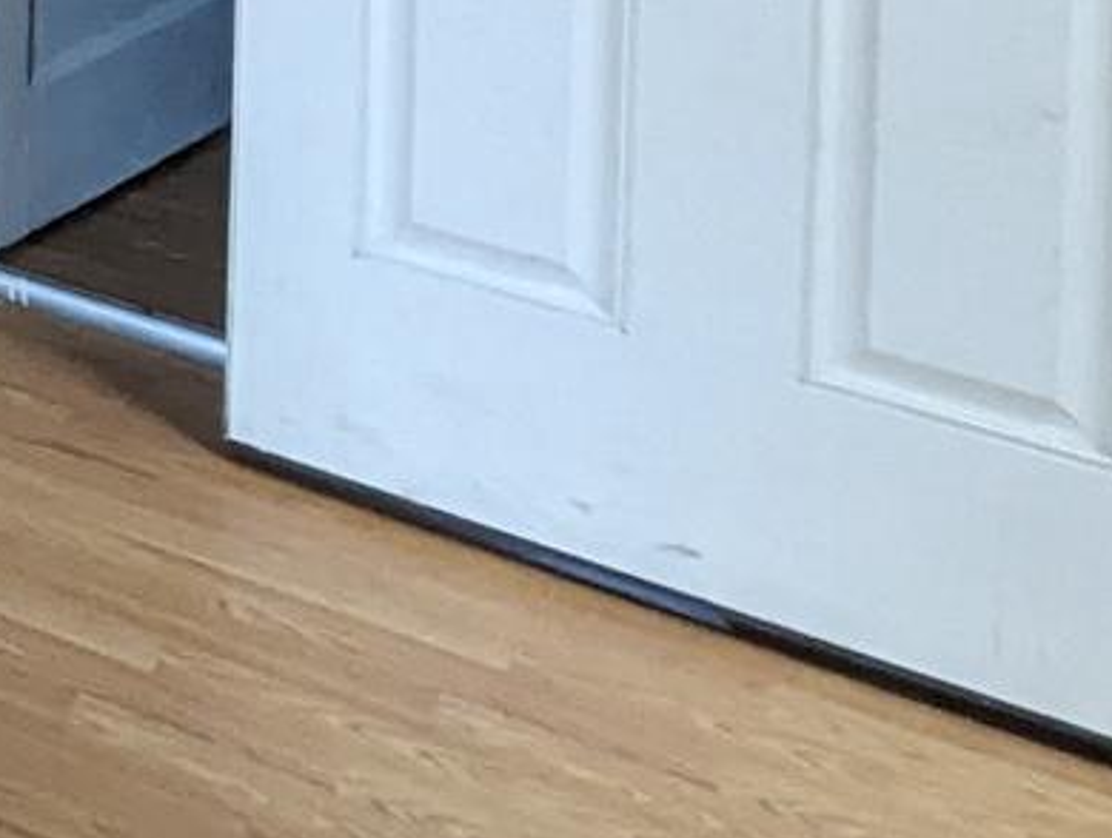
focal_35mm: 68
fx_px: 2188
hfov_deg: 19.5
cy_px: -941
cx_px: -987
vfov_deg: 15.8
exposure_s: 1/108
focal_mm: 1.95
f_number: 2.2
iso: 283
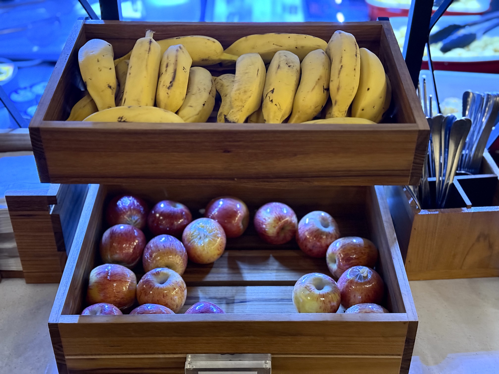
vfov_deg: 30.3
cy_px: 187
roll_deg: -0.9
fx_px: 692
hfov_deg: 39.7
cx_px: 250
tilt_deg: -36.5
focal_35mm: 48
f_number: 1.78
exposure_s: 1/30
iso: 500
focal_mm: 6.76
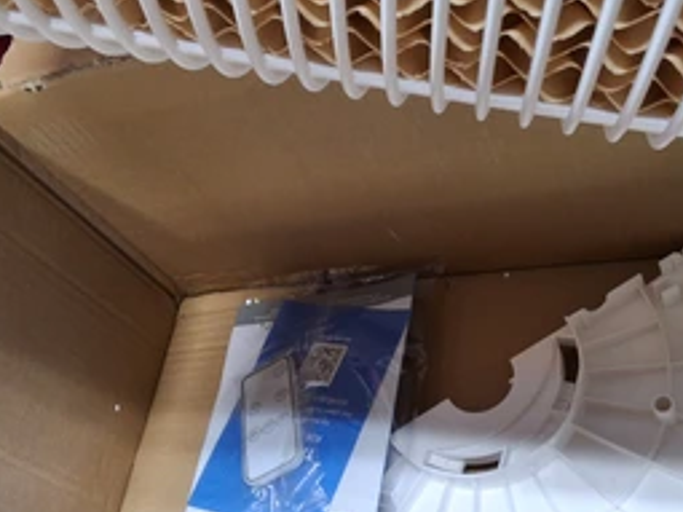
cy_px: 290
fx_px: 868
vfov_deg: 32.8
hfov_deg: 42.9
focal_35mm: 44
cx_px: 391
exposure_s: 1/40
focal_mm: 2.91
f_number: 1.9
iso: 160
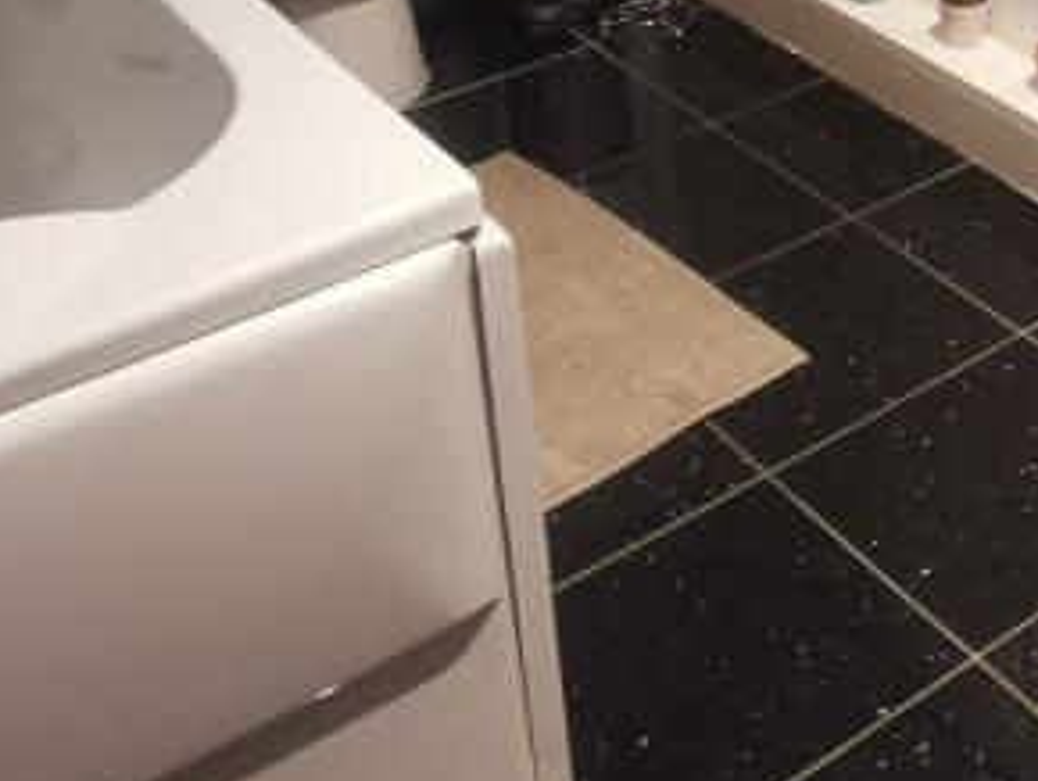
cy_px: -319
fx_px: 1801
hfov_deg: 28.3
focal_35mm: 60
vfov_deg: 21.4
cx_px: 1221
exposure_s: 1/25
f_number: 2.2
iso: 400
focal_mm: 2.26
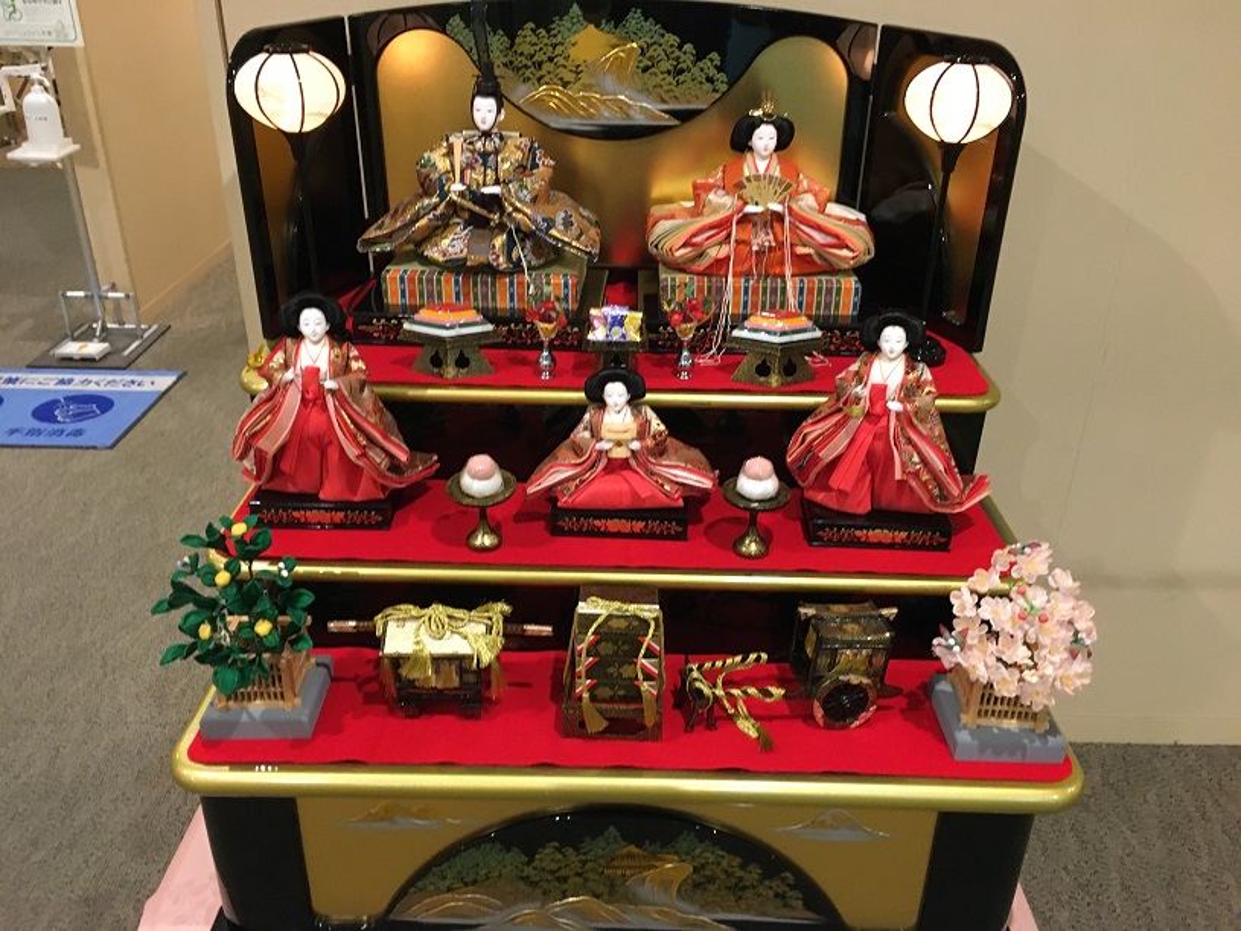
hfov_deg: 61.7
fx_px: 1040
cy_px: 466
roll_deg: -0.2
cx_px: 620
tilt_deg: -26.3
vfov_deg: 48.2
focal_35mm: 29
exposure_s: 1/20
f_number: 2.2
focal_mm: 4.15
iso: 200
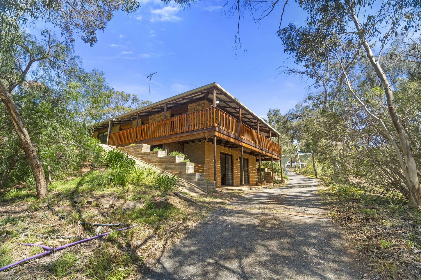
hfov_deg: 96.7
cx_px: 210
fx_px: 187
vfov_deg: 73.7
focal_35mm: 16
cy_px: 140
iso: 100
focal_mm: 16
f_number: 4
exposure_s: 1/100
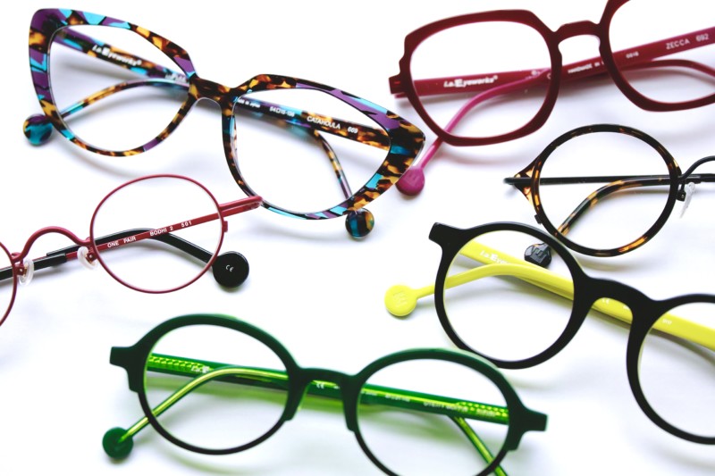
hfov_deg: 19.5
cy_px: 238
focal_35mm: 105
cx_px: 358
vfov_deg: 13.0
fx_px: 2085
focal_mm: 70
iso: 250
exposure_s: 1/500
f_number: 2.8
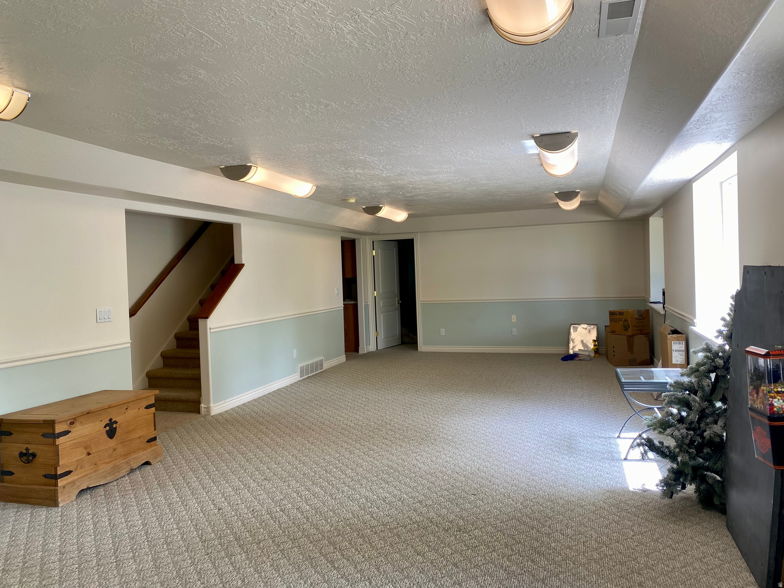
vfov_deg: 53.1
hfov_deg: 67.3
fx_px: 589
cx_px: 392
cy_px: 294
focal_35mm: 26
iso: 64
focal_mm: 4.25
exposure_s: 1/120
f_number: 1.8
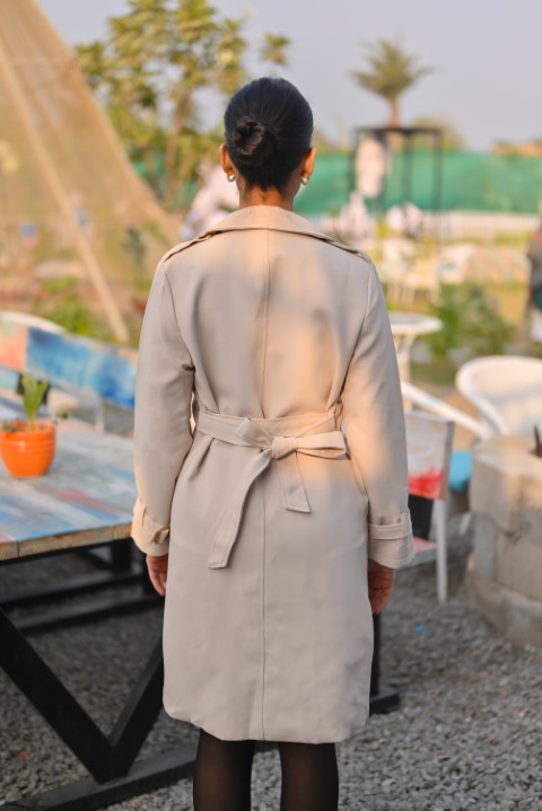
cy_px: 406
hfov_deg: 27.0
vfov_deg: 39.6
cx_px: 271
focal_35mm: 50
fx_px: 1128
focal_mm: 50
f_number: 2
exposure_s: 1/2000
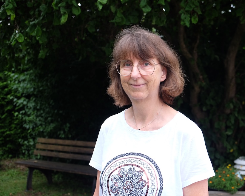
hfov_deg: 38.7
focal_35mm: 48
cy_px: 98
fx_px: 348
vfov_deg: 31.5
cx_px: 144
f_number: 3.2
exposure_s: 1/140
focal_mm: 27.7
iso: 200
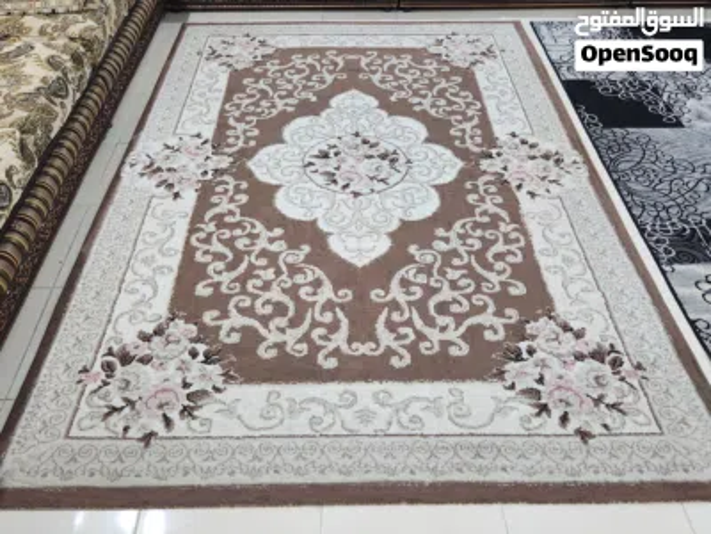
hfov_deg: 73.9
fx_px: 472
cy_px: 267
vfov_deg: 58.9
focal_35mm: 23
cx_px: 356
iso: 400
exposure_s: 1/101
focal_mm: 5.4
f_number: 1.8
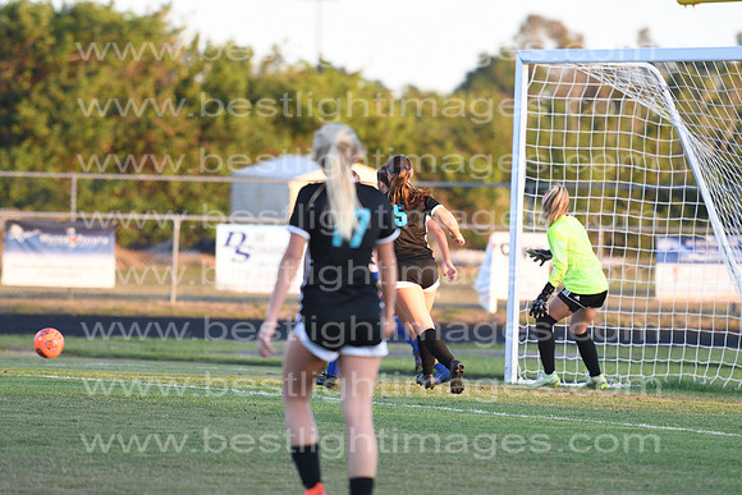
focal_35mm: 285
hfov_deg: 7.2
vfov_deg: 4.8
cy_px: 248
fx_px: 5875
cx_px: 371
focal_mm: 190
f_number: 2.8
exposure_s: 1/800
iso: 500
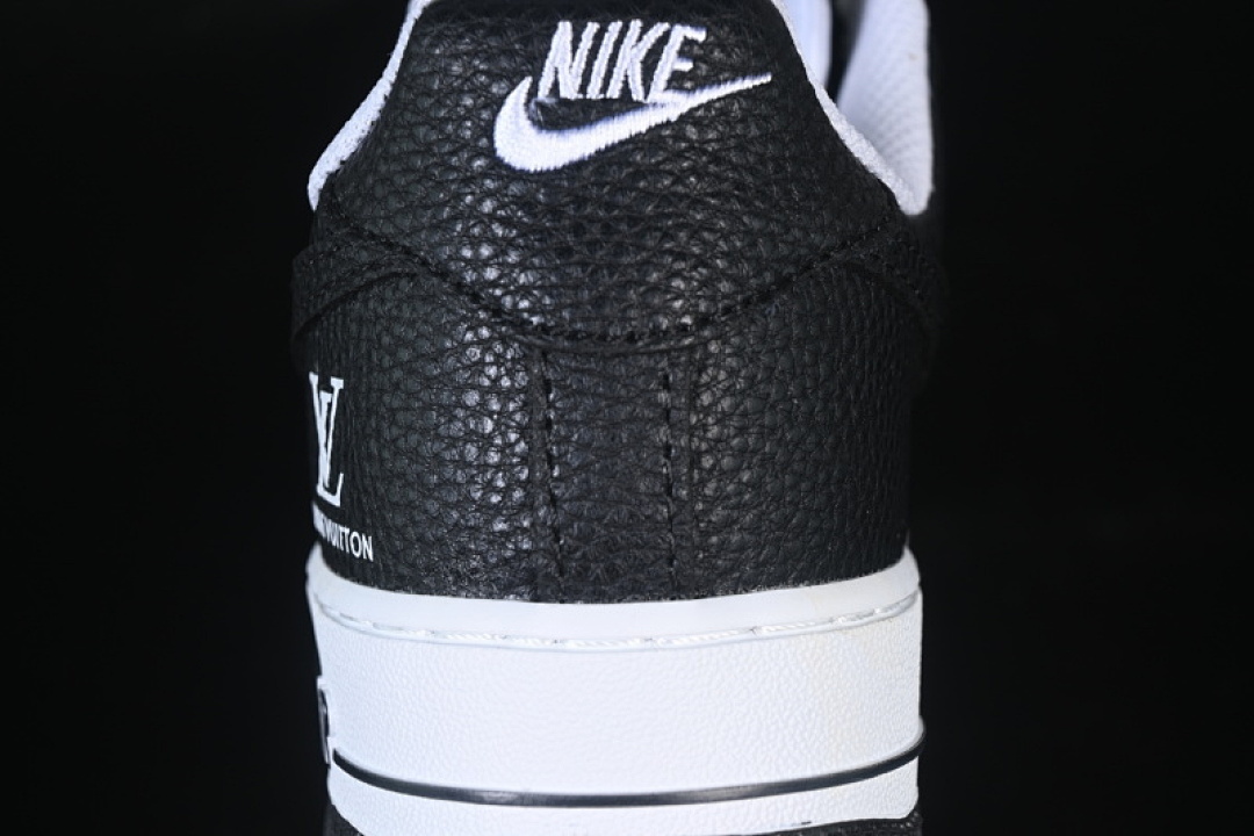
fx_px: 2612
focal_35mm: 75
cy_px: 418
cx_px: 627
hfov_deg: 27.0
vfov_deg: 18.2
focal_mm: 50
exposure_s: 1/50
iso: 160
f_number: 6.3
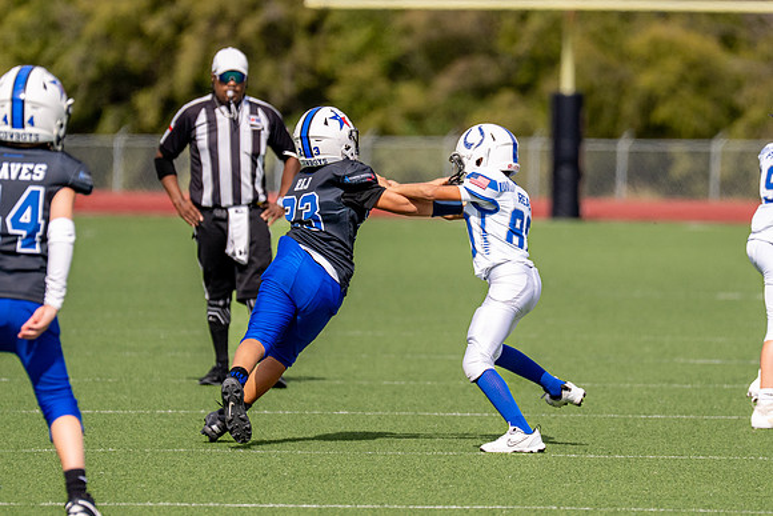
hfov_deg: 5.3
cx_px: 400
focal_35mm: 387
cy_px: 249
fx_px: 8317
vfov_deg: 3.6
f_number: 2.8
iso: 250
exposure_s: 1/10000
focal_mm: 200
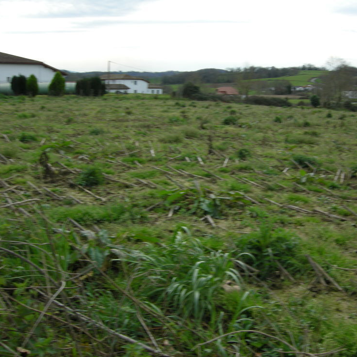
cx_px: 220
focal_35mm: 43
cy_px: 177
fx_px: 502
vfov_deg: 39.2
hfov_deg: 39.0
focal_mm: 7.5
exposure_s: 1/148
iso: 64
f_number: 5.4
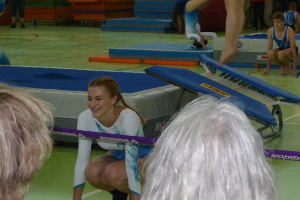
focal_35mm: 100
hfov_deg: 18.9
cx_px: 388
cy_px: -50
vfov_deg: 13.3
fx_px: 834
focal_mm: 20
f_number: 4
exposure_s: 1/125
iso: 125
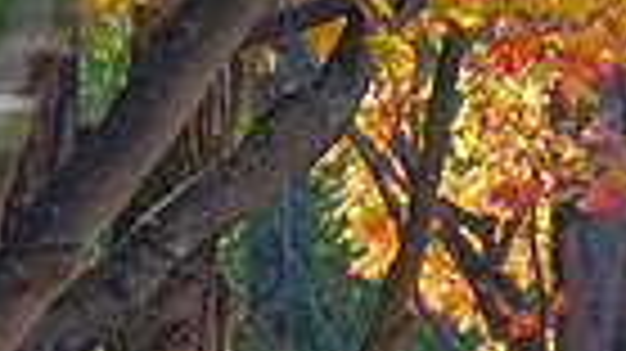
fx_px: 21699
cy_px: 718
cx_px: 788
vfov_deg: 0.9
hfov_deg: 1.7
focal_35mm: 1308
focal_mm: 200
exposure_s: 1/140
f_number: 8
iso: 320
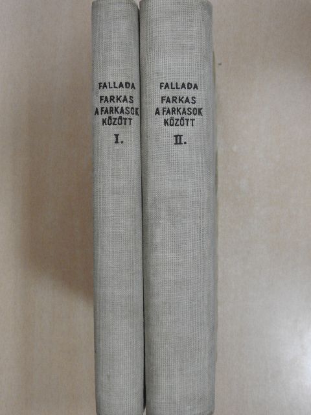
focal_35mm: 40
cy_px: 208
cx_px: 156
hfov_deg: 36.0
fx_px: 479
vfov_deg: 46.8
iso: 400
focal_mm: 7.2
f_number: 4.2
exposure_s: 1/30
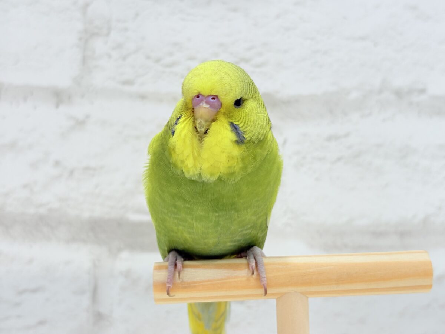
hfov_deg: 36.8
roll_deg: -0.3
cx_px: 222
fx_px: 668
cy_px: 167
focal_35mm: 52
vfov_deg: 28.0
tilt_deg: +3.6
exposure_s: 1/50
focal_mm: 5.96
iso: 25
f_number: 1.6
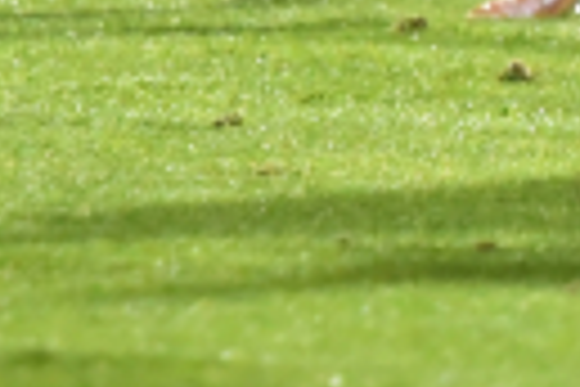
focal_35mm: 2226
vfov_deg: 0.6
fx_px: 35861
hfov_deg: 0.9
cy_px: -704
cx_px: 1295
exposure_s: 1/800
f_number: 4
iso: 5000
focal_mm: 240
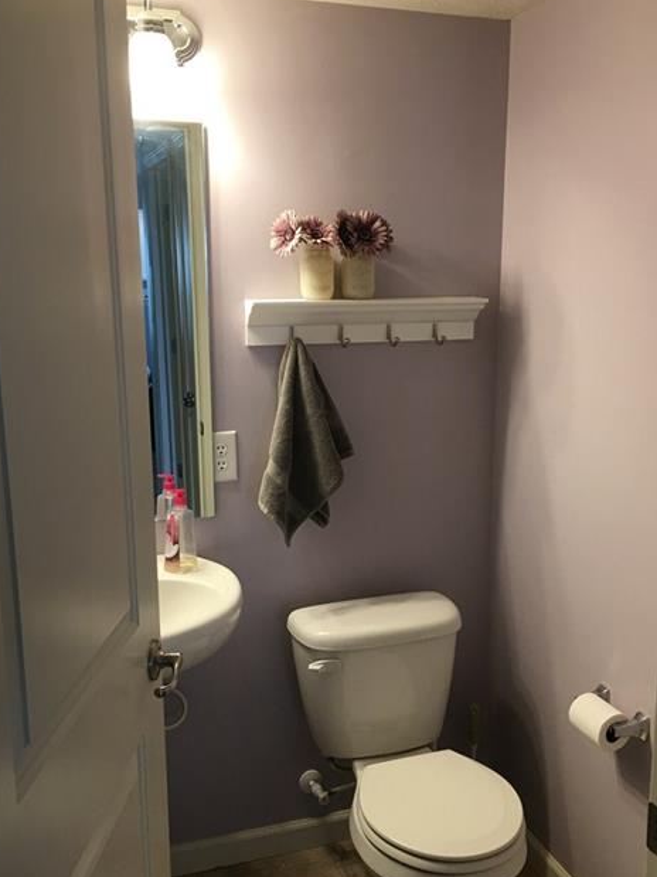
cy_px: 499
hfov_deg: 39.6
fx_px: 911
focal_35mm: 36
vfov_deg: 51.2
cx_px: 364
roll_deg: -1.2
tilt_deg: -12.9
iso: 32
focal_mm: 4.15
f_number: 2.2
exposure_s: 1/15
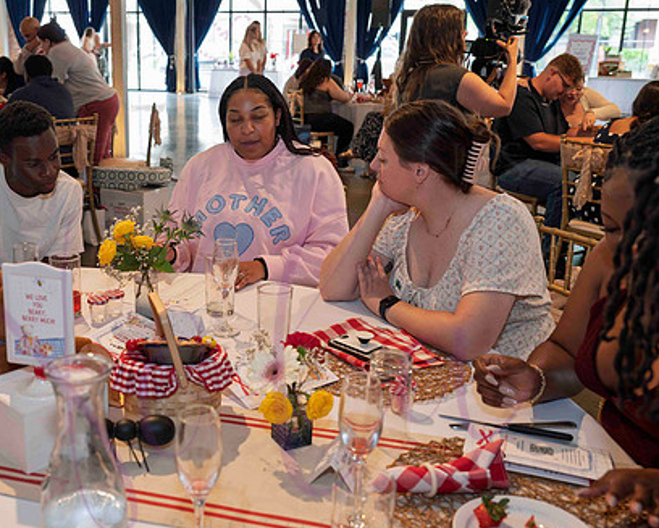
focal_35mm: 38
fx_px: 742
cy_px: 241
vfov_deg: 39.2
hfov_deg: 47.2
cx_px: 228
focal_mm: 28.5
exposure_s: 1/200
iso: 1600
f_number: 4
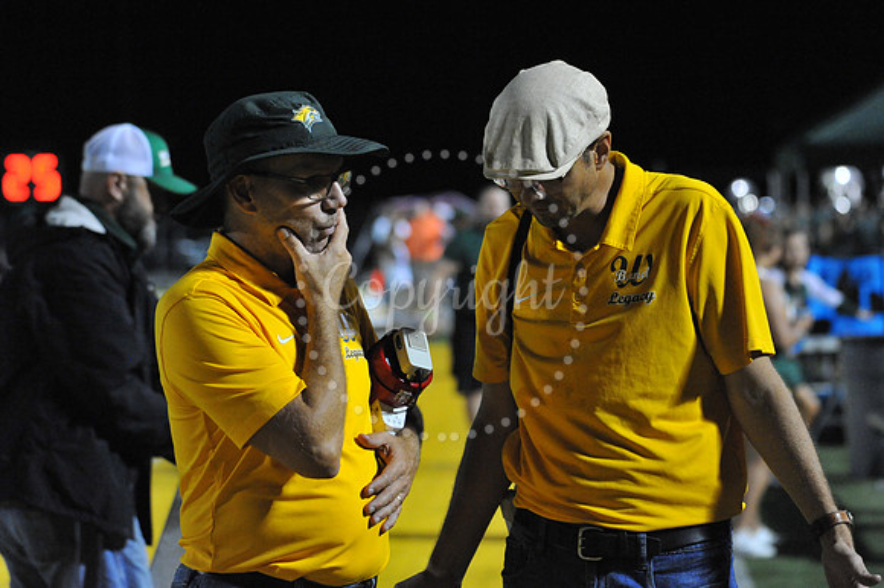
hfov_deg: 13.7
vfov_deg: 9.1
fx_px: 3681
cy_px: 294
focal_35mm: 150
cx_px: 442
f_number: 5.6
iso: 6400
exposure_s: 1/200
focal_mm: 150
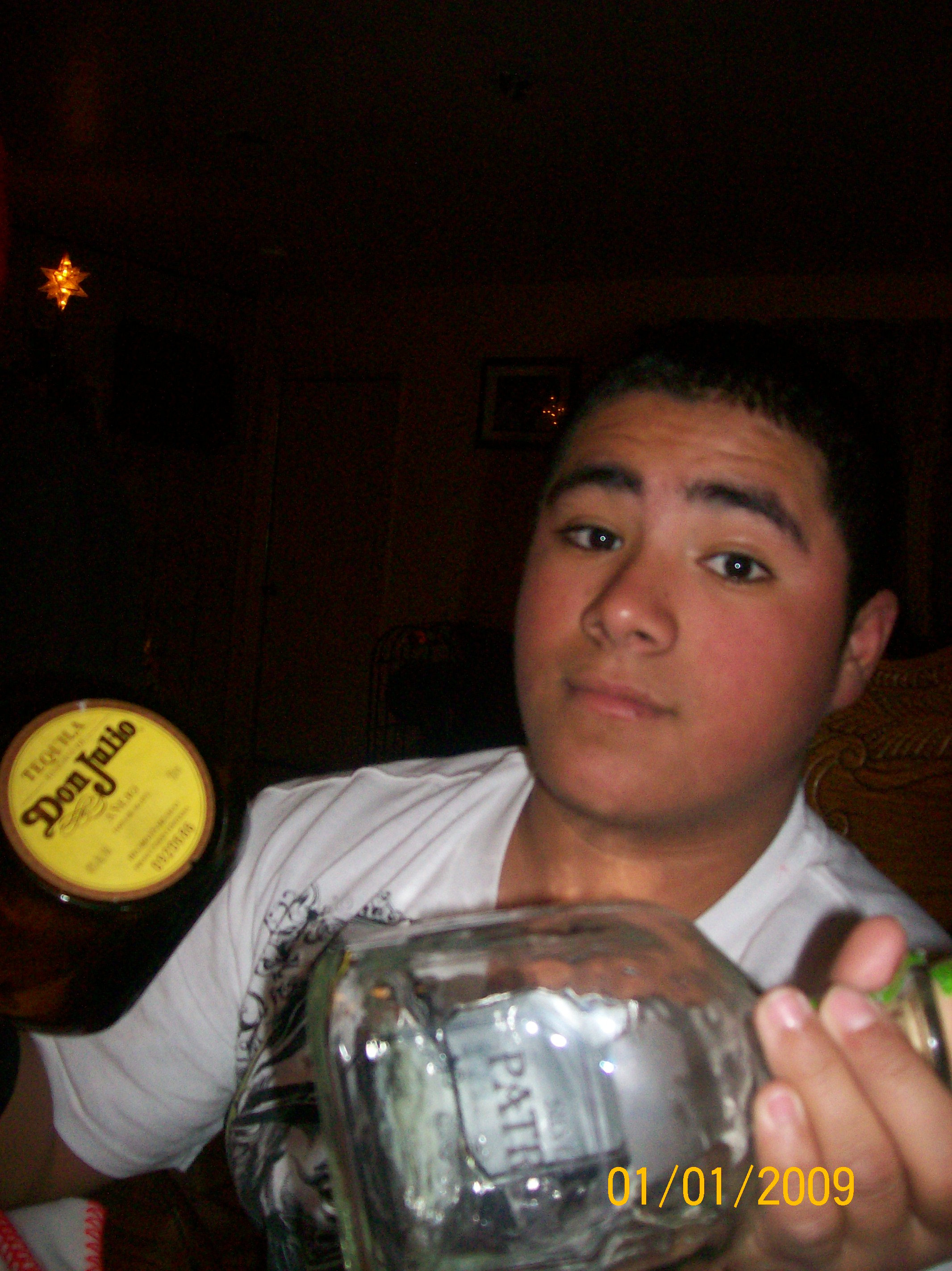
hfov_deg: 39.6
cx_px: 476
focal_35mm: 36
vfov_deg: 51.4
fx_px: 1322
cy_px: 636
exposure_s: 1/64
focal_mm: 6
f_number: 2.7
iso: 140
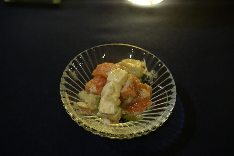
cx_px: 117
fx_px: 224
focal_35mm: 34
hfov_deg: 55.1
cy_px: 78
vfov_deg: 38.4
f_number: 4
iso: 3200
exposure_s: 1/30
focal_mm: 23
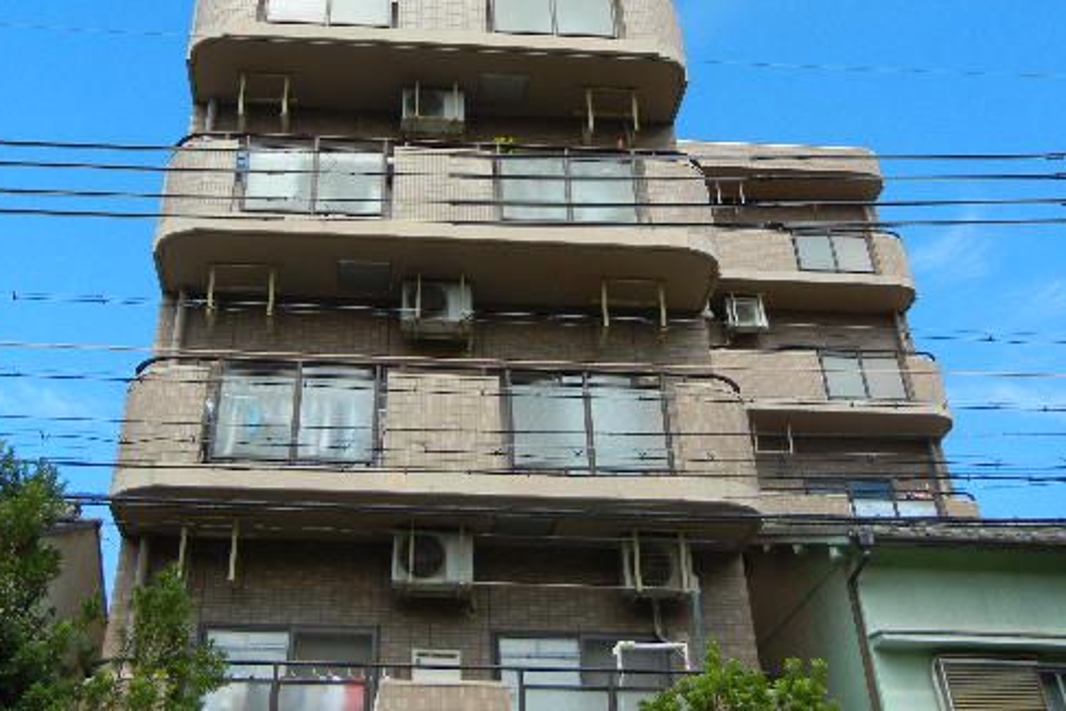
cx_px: 425
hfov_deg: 47.1
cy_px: 203
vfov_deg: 32.2
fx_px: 1214
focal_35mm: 41
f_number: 3.5
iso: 160
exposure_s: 1/767
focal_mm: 5.4
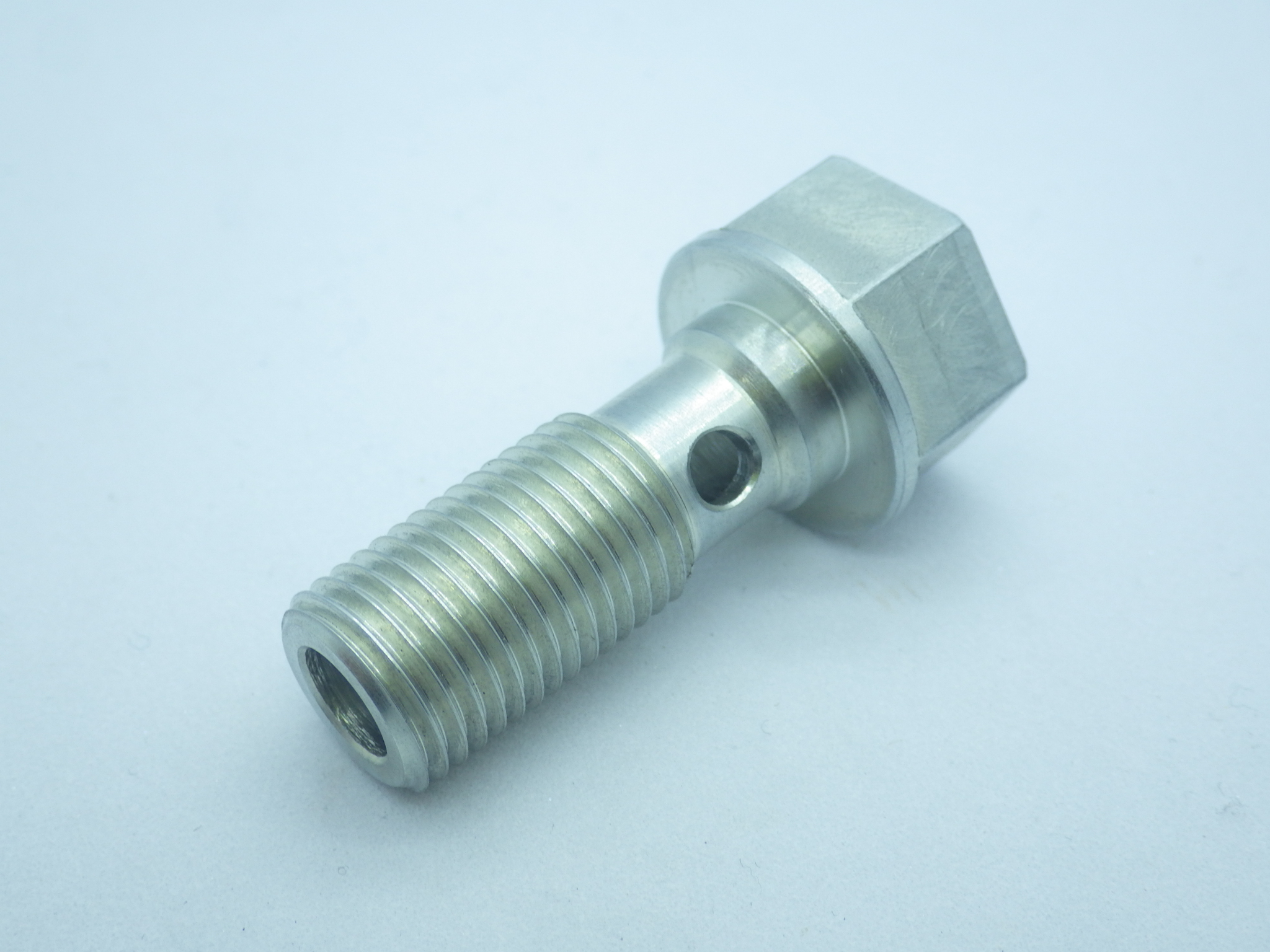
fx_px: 1981
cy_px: 476
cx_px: 635
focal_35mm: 54
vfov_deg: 27.0
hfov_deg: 35.5
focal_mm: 9.6
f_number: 4.6
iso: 125
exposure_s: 1/100
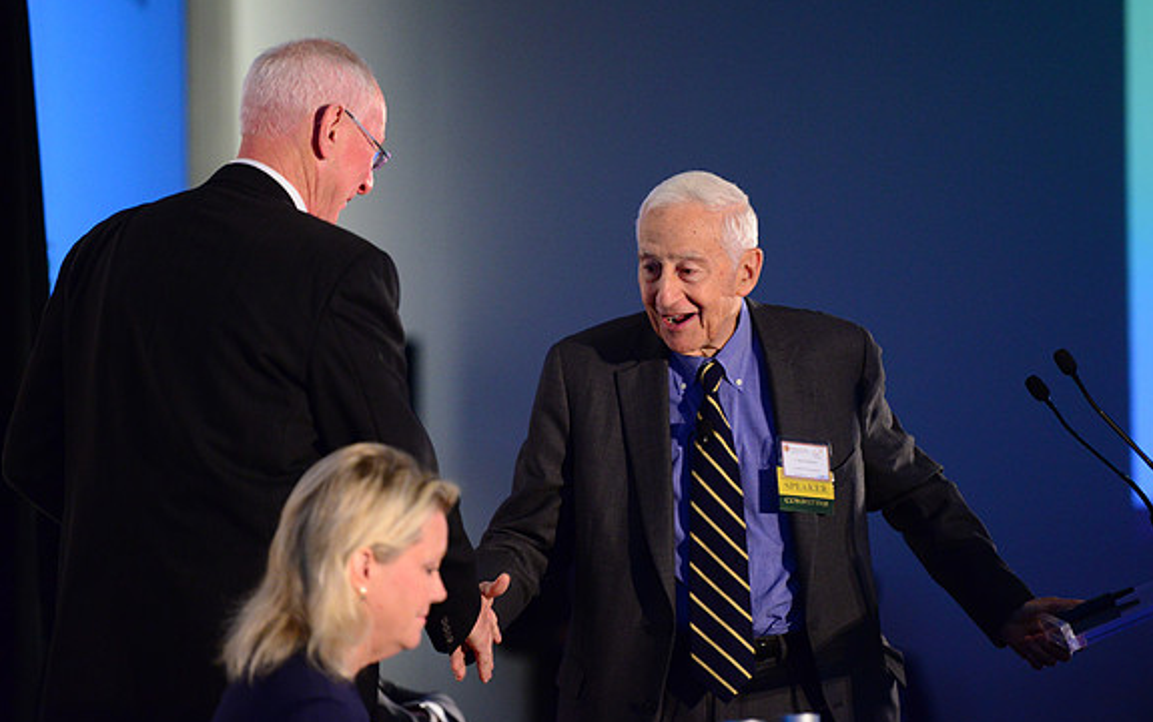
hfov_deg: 11.3
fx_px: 5816
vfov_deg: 7.1
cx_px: 580
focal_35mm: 185
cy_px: 366
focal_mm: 180
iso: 4000
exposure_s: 1/200
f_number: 2.8
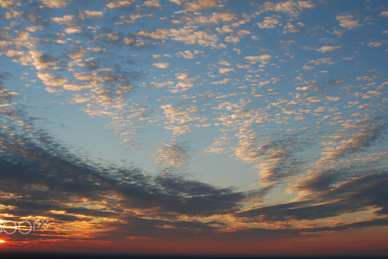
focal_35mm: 52
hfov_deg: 38.1
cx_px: 214
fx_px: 560
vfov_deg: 26.0
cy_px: 106
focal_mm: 28
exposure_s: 1/200
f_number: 10
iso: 320
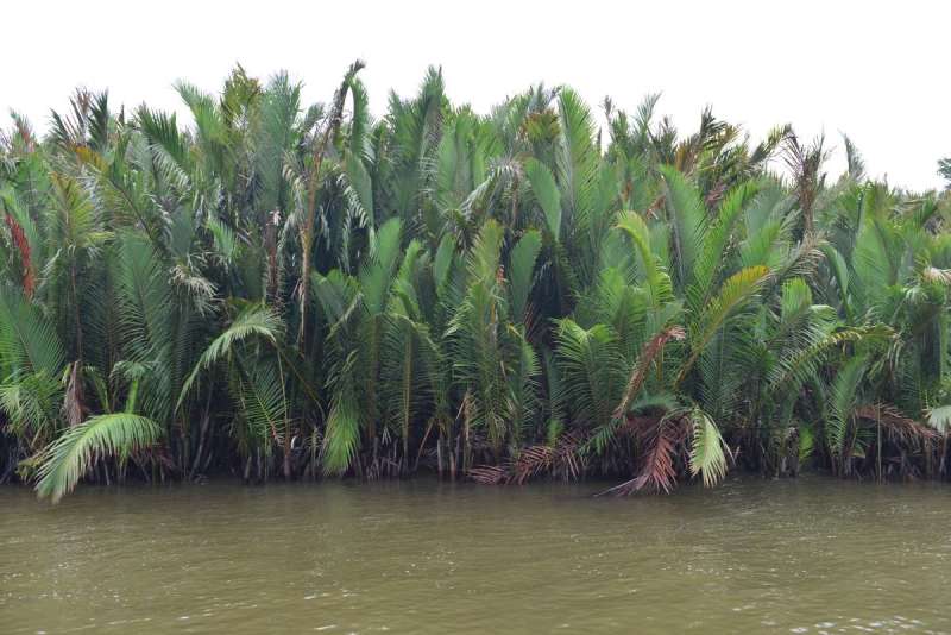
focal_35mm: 34
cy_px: 318
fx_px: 898
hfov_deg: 55.8
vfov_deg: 38.9
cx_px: 476
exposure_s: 1/100
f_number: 5
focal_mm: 34
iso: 100
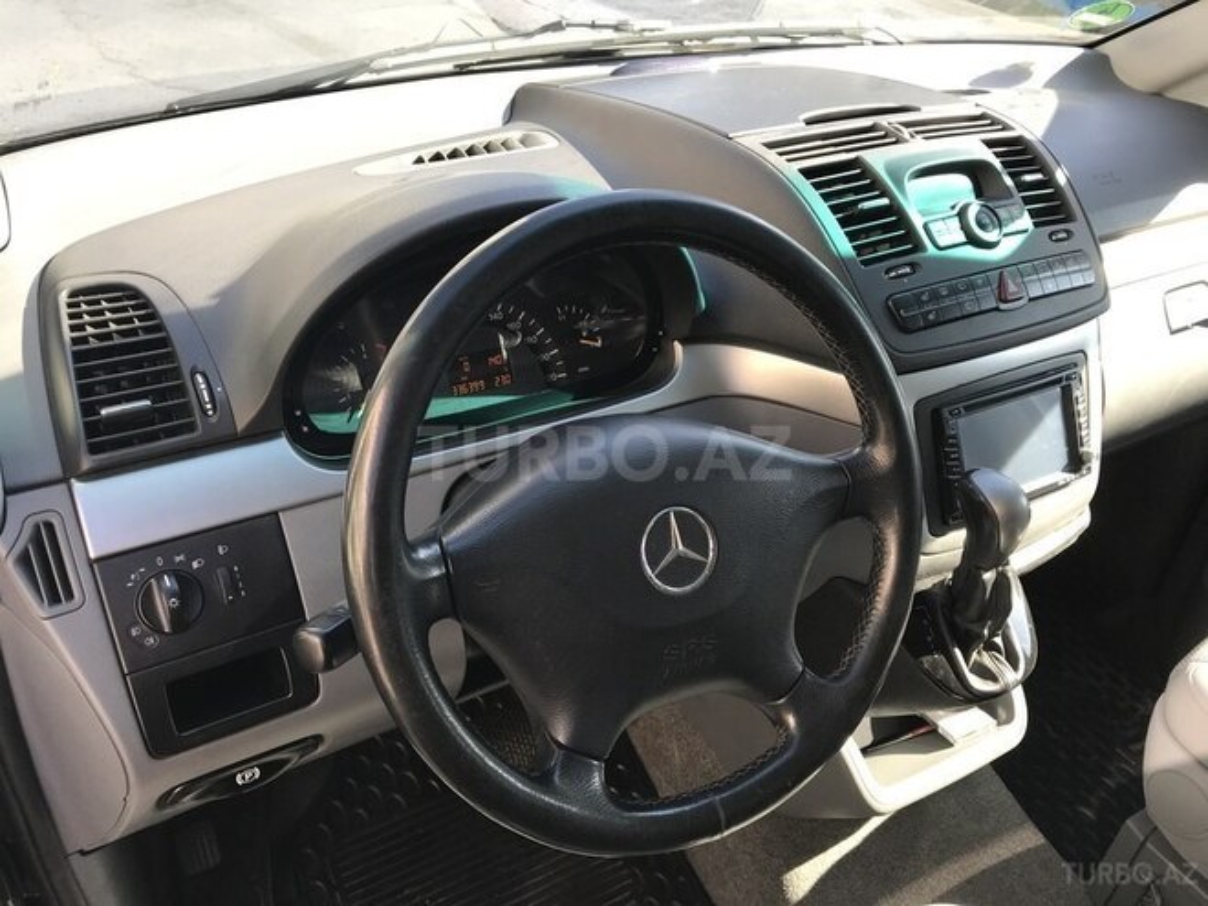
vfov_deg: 49.7
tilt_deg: -36.5
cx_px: 604
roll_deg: -5.3
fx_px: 977
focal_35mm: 28
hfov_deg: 63.4
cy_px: 453
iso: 20
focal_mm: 3.99
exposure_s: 1/133
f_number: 1.8
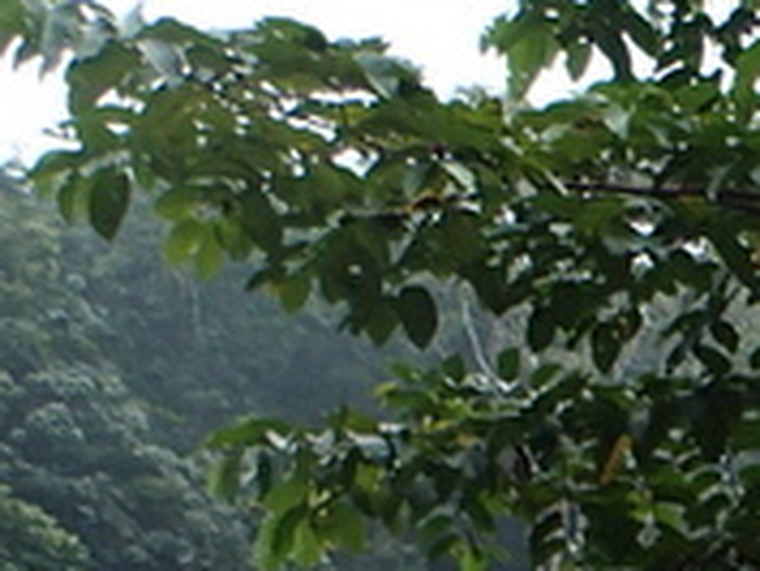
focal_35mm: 113
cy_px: 1146
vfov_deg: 11.7
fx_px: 2483
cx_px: 1486
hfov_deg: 14.6
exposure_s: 1/125
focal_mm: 4.5
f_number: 8
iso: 100
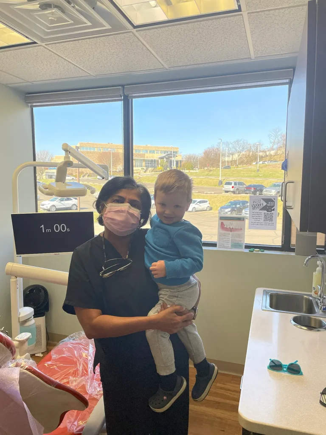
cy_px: 218
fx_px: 326
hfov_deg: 53.1
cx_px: 163
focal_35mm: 26
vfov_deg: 67.3
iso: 32
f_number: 1.6
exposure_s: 1/237
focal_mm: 4.2
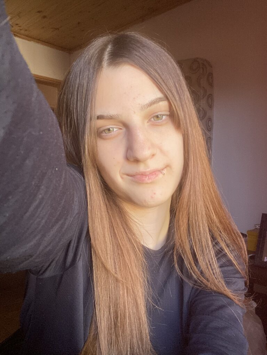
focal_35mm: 30
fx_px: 309
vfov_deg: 60.0
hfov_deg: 46.8
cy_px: 178
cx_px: 134
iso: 125
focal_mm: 2.71
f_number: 2.2
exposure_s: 1/60
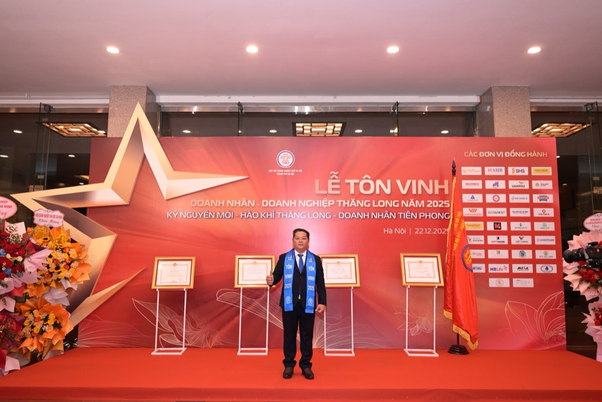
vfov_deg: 47.2
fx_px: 460
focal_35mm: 28
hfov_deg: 66.4
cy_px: 201
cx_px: 301
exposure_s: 1/160
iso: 800
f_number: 3.5
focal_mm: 27.5
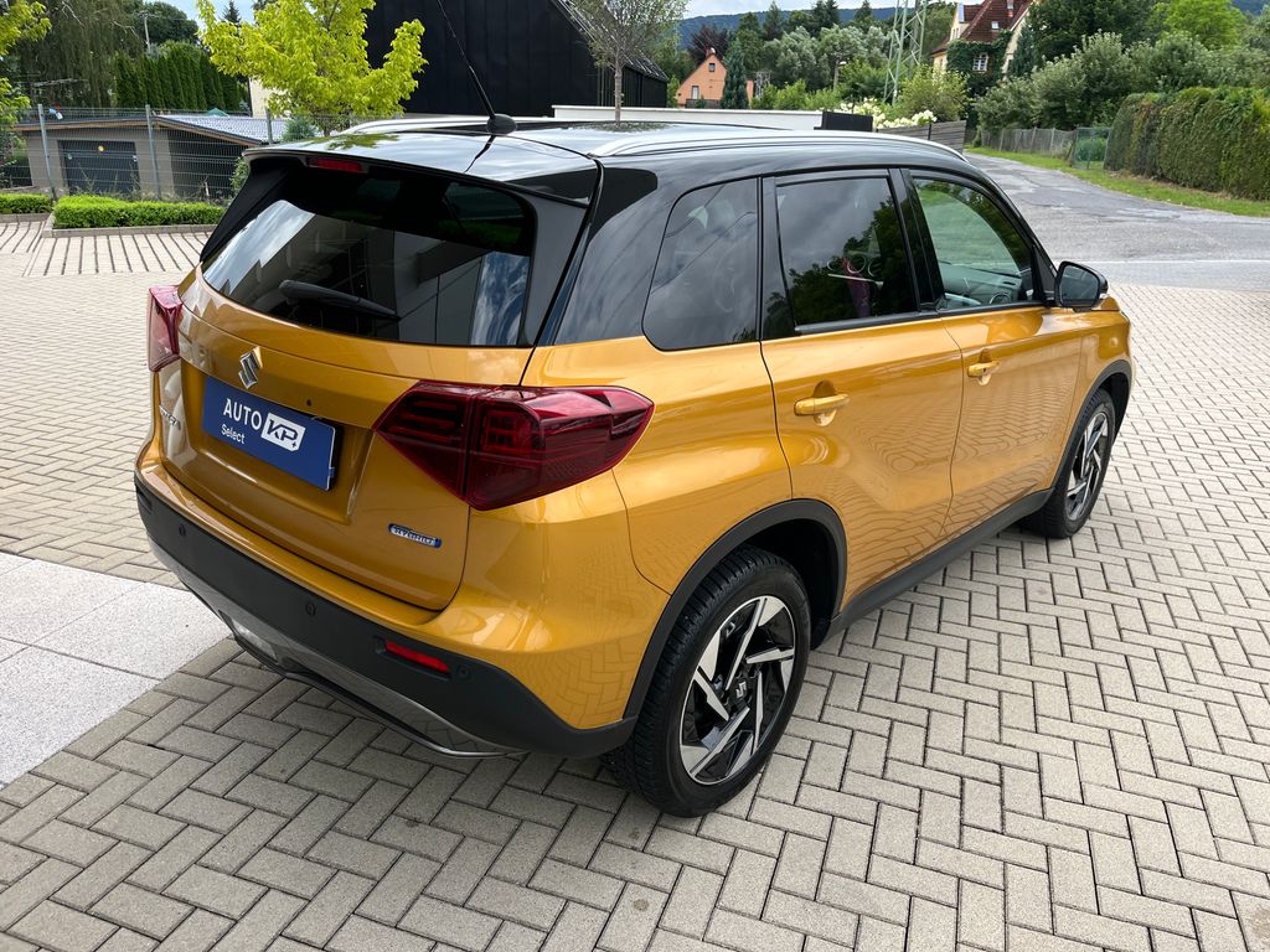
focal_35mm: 26
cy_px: 476
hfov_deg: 67.3
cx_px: 635
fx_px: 954
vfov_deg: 53.1
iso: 50
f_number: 1.6
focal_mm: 5.1
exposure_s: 1/1422
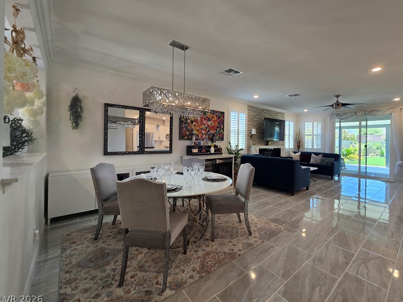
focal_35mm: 14
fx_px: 163
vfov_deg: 85.6
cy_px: 144
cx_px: 214
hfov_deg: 101.9
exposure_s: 1/60
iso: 50
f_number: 2.2
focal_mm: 2.2
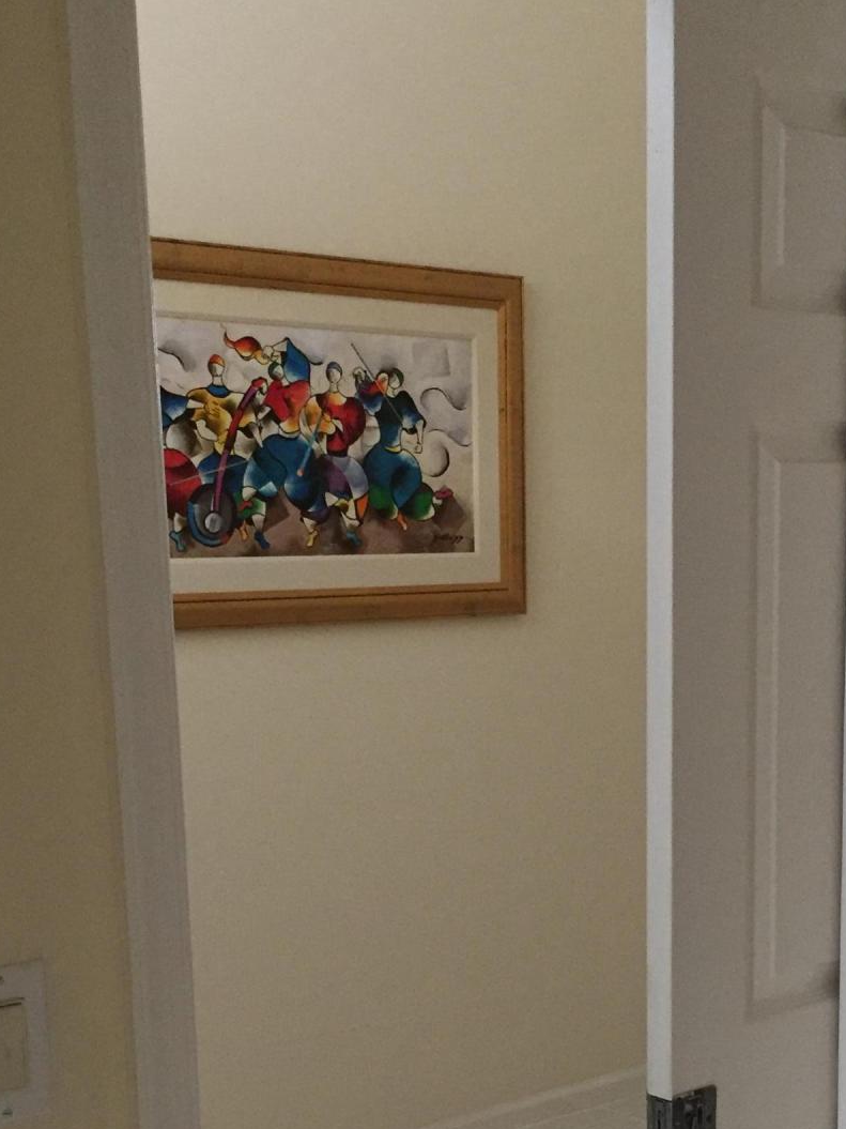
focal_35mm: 55
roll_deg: +0.2
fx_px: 1793
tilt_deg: -10.7
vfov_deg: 34.2
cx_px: 601
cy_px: 843
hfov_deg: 26.3
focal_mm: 4.15
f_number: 2.2
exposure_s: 1/30
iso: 250
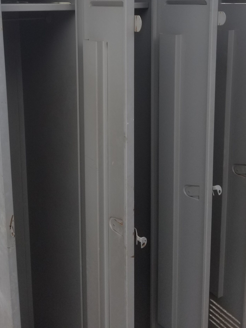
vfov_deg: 45.0
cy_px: 76
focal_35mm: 40
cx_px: 121
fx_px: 379
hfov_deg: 36.0
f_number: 1.7
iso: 50
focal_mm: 4.25
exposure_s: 1/1060
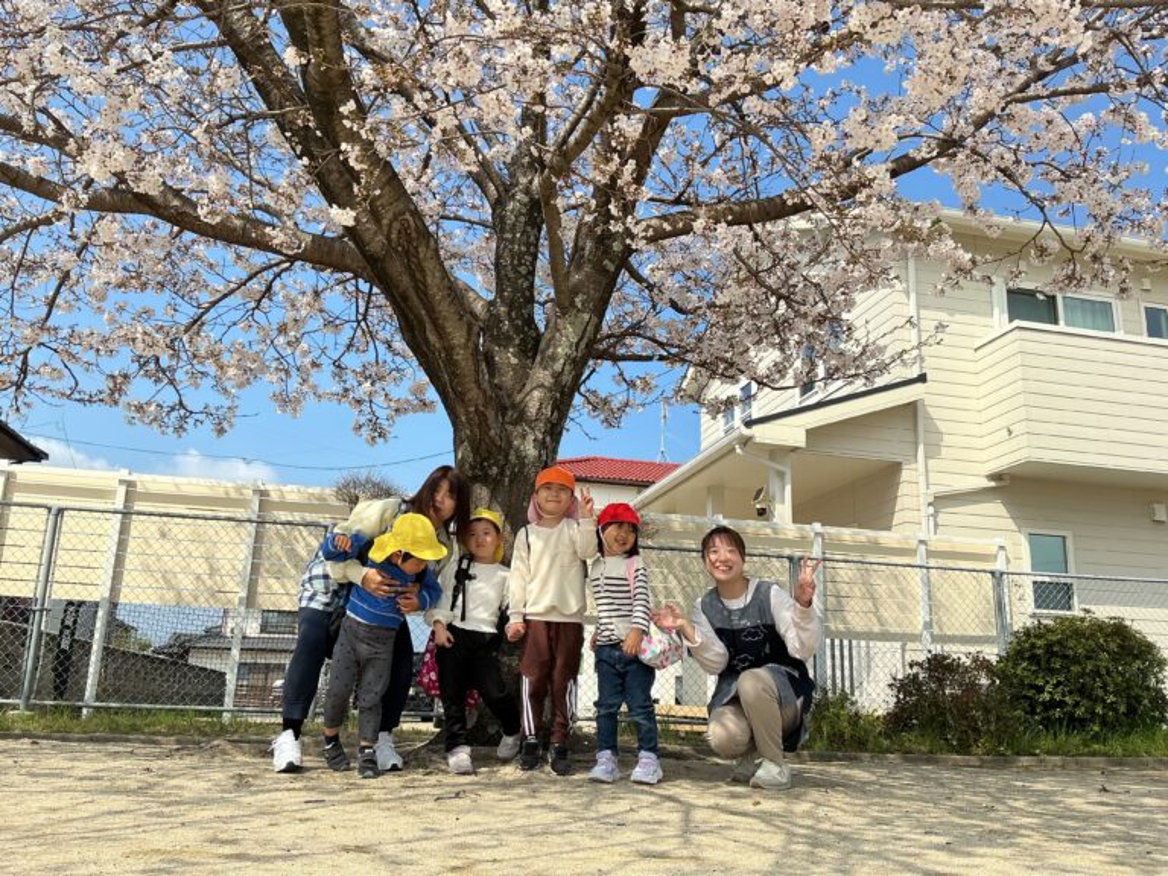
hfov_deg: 61.7
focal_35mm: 29
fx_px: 979
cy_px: 438
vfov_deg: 48.2
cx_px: 584
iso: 25
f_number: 1.8
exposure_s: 1/1984
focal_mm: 3
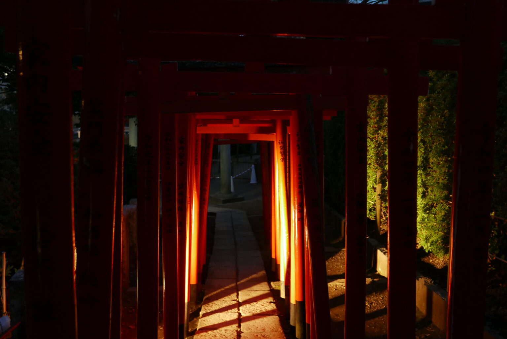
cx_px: 254
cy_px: 170
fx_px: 493
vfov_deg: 37.9
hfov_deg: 54.4
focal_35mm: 35
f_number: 2.3
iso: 1600
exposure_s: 1/40
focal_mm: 15.9
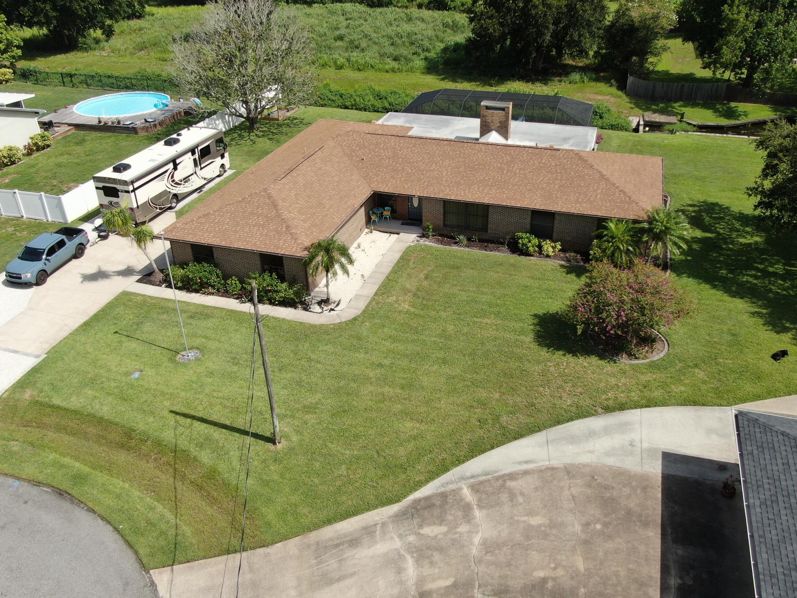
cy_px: 290
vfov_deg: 48.2
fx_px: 668
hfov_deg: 61.6
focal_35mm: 29
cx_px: 415
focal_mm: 4.39
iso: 100
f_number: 2.8
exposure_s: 1/160
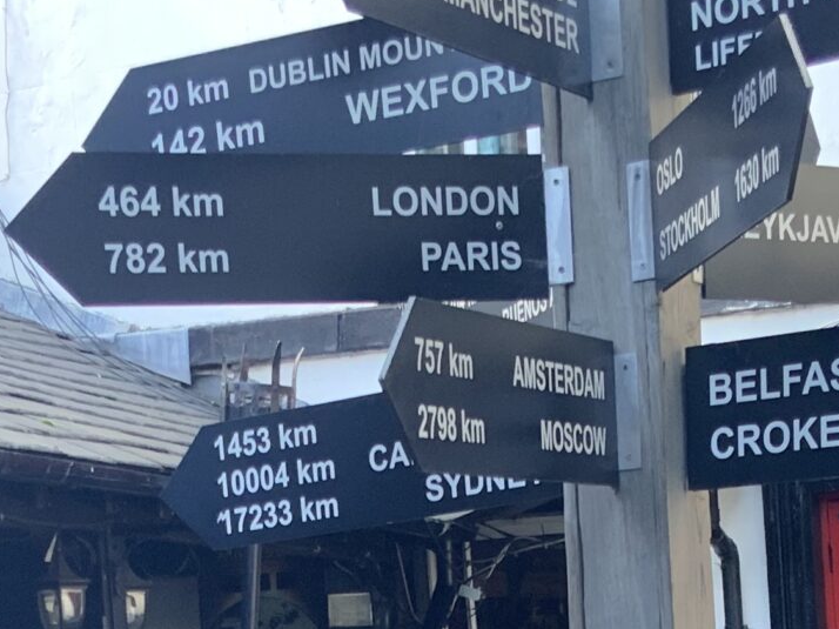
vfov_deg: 13.5
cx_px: 368
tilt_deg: -5.6
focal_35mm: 104
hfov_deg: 18.9
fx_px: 2520
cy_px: 914
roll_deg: +3.5
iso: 50
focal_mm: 3
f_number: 1.8
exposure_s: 1/51
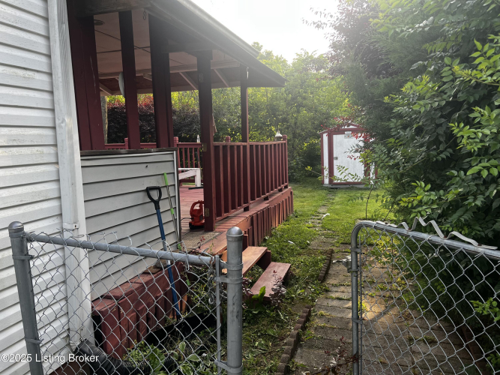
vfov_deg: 53.0
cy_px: 188
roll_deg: +2.3
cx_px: 250
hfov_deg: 67.3
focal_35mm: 26
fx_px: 375
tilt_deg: -7.2
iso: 50
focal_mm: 5.7
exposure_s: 1/316
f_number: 1.5
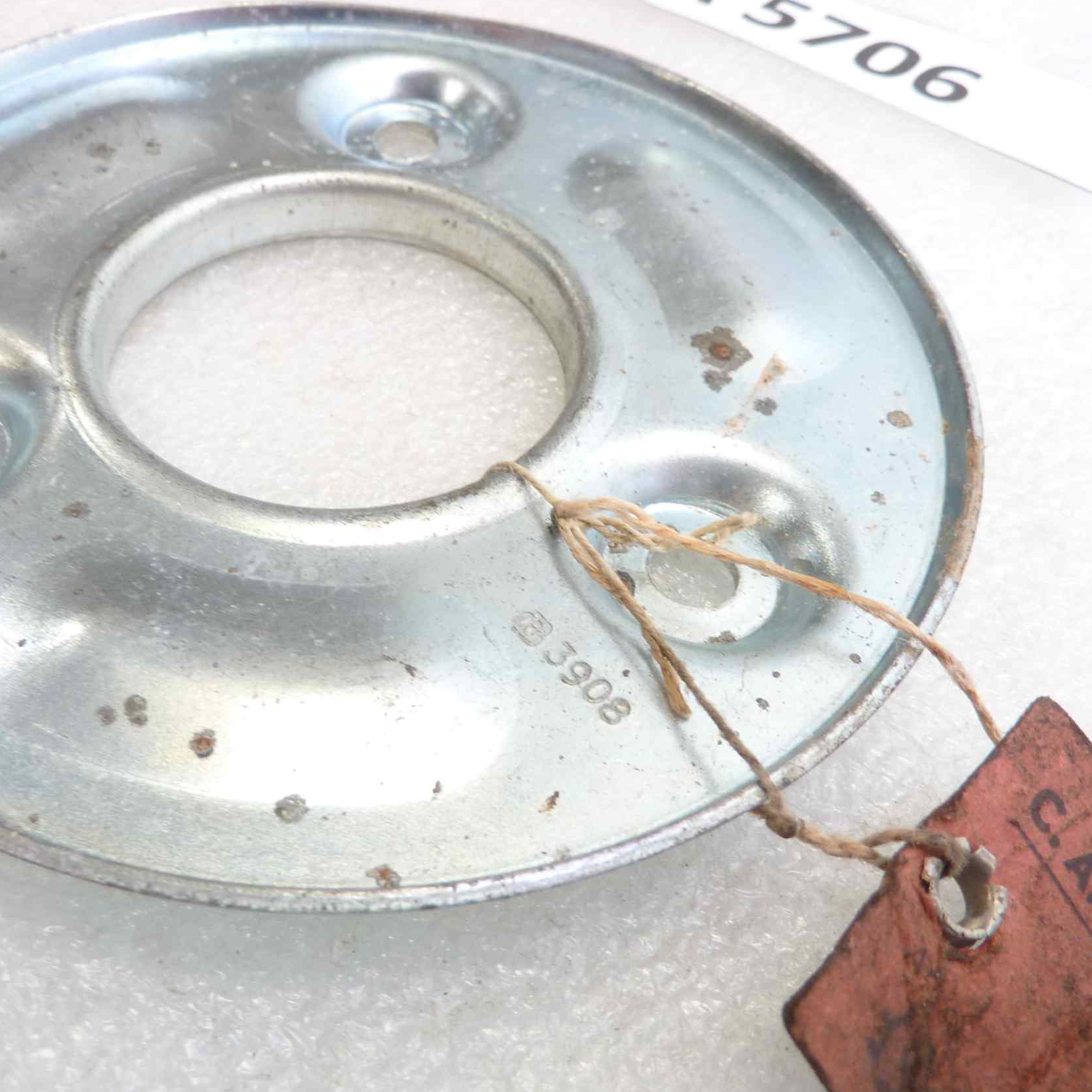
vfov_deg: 48.4
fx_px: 1213
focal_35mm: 34
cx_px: 419
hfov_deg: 48.1
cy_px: 521
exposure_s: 1/10
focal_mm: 4.1
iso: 80
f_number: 3.3
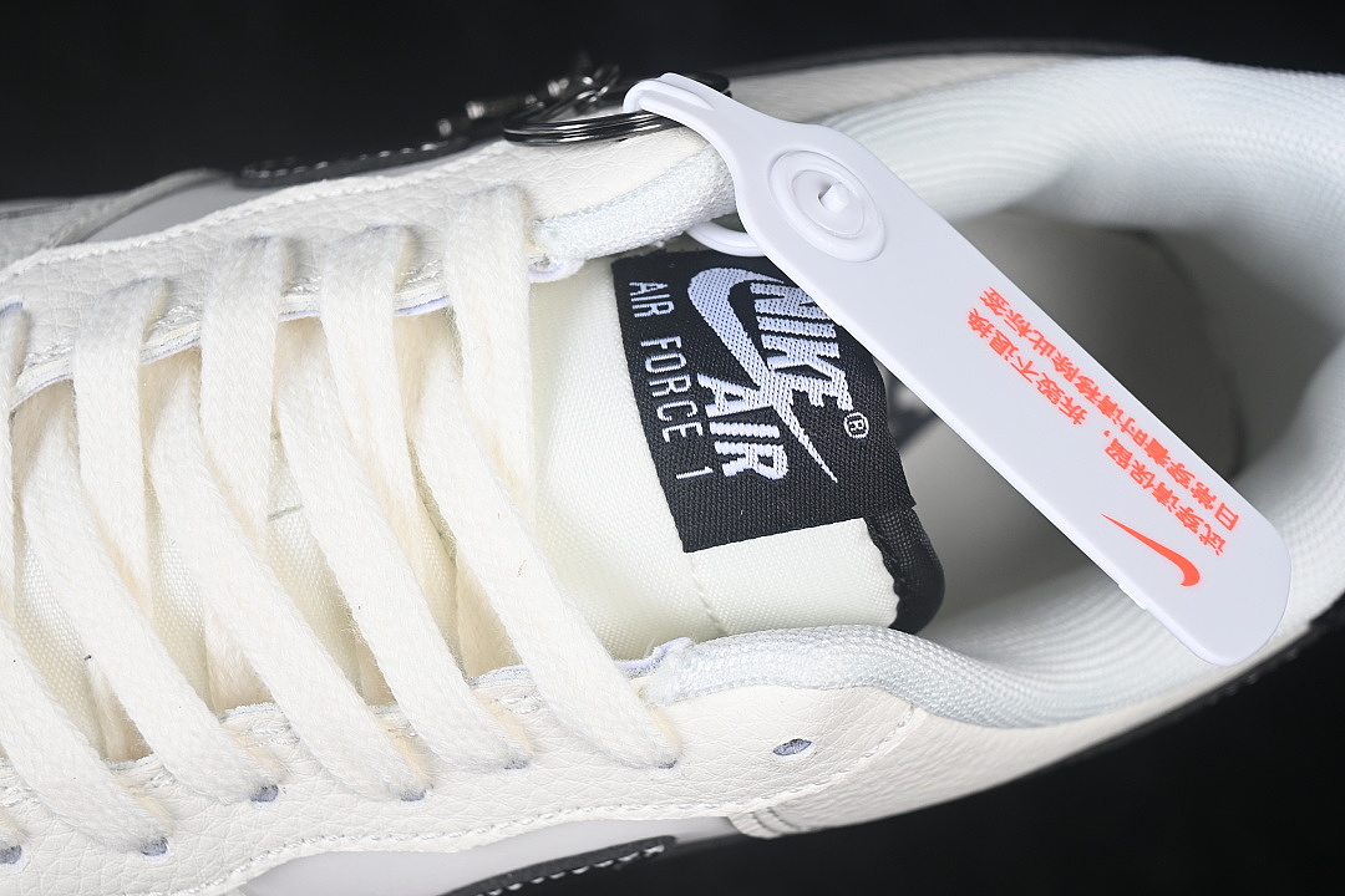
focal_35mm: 75
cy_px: 448
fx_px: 2802
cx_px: 672
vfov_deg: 18.2
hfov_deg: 27.0
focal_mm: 50
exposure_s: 1/80
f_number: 7.1
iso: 160
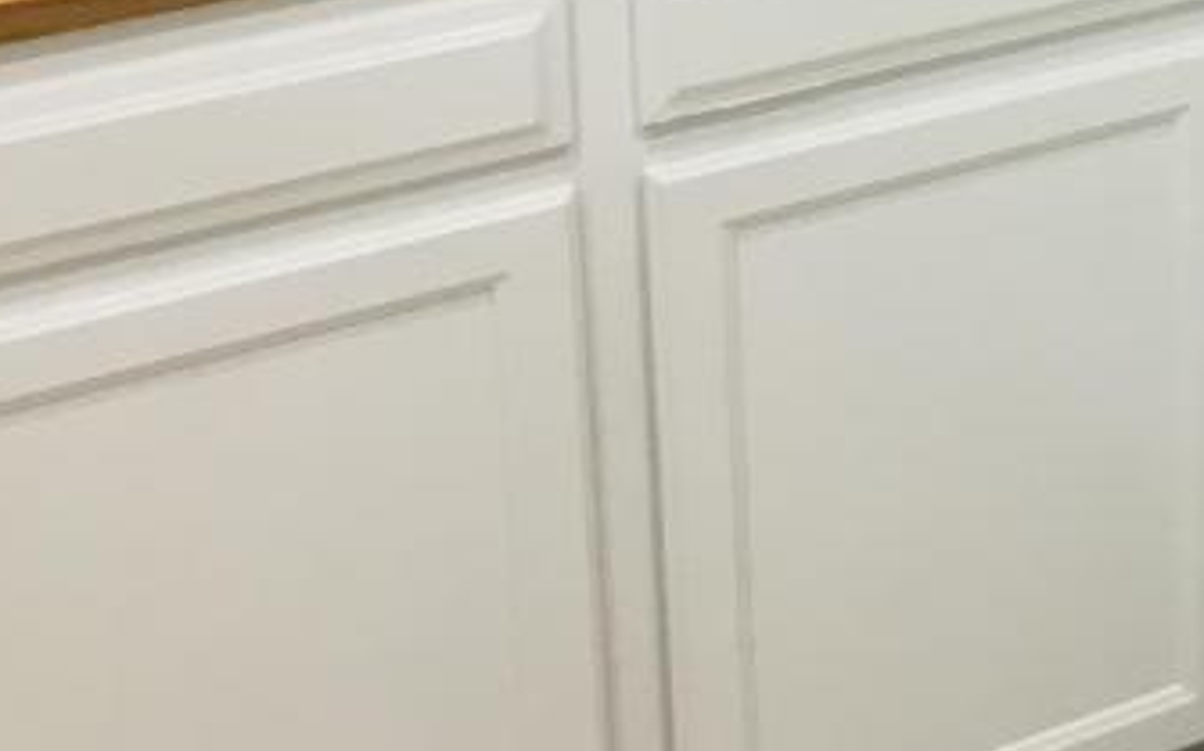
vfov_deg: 12.9
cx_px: 1592
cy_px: -485
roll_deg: -0.7
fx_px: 3083
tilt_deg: -14.2
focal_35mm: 94
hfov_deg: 20.1
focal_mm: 4.15
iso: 50
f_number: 2.2
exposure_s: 1/30
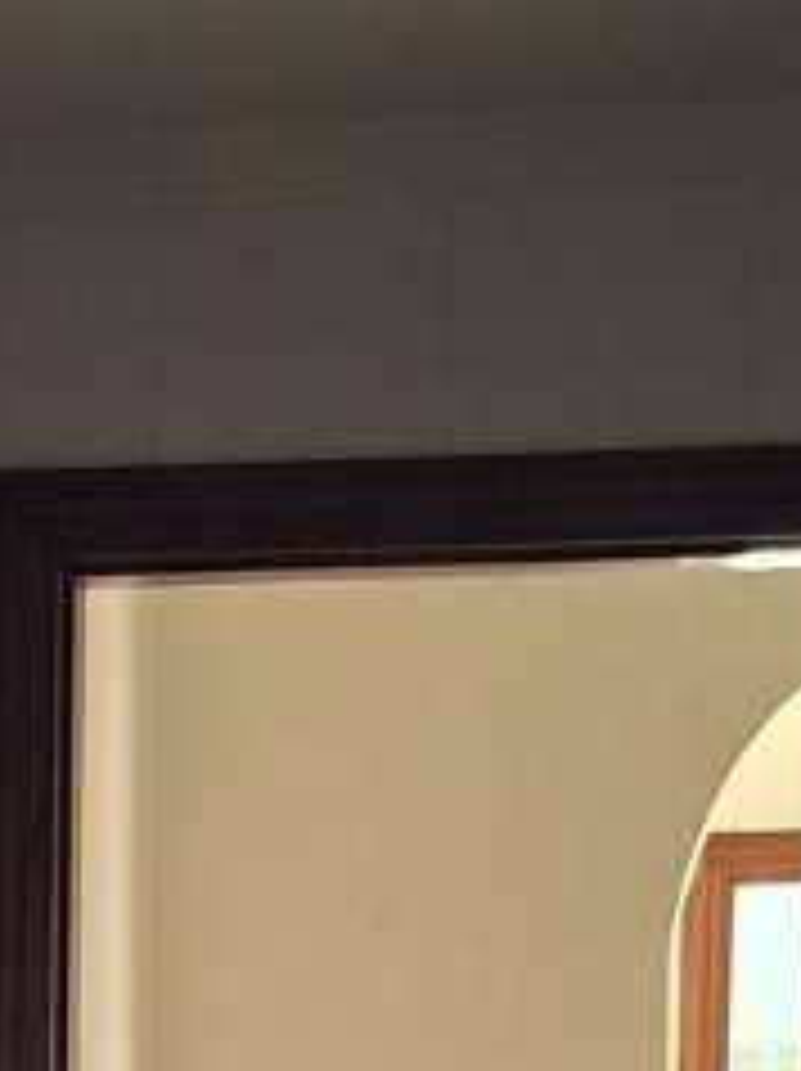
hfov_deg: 10.1
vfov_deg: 12.7
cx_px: -74
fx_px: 4482
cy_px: 1786
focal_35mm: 145
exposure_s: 1/50
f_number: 1.8
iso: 320
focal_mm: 5.54
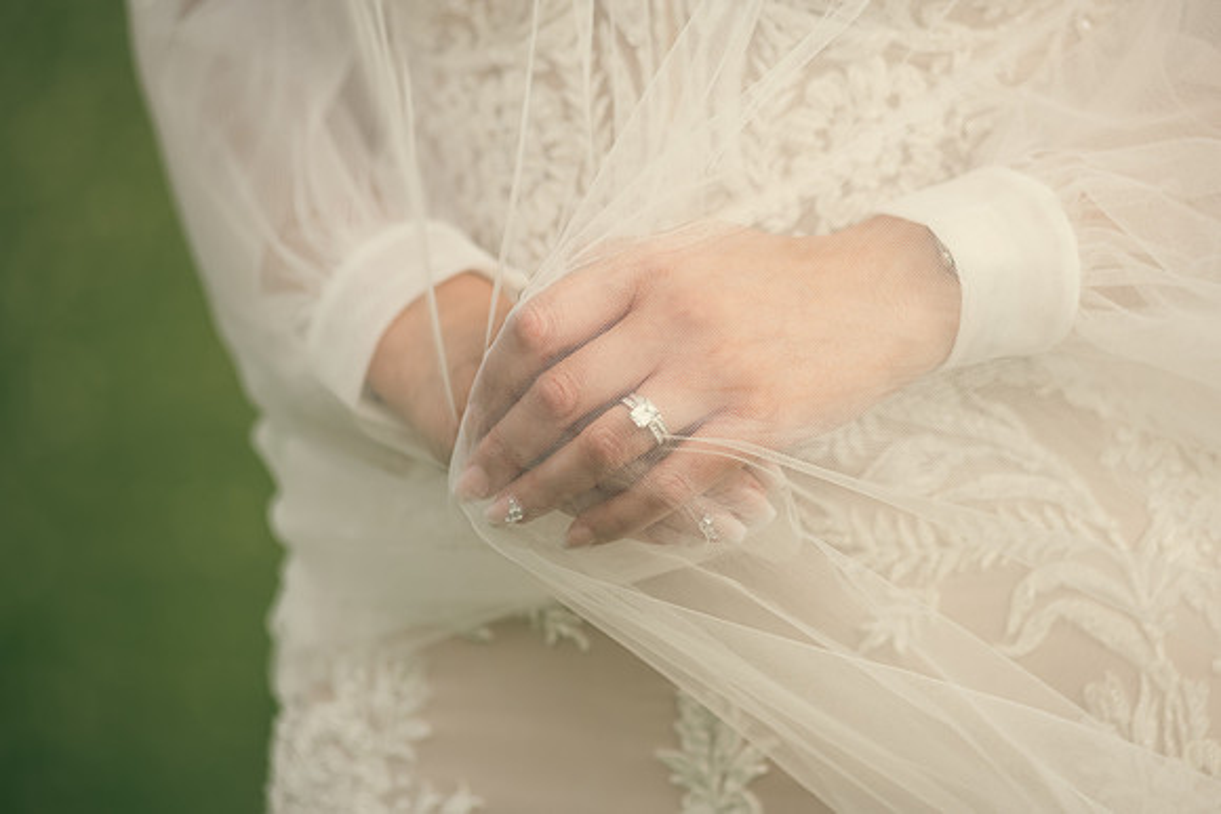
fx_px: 4919
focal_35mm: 145
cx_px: 610
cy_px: 407
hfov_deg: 14.2
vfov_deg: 9.5
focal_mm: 145
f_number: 3.5
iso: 100
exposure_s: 1/400
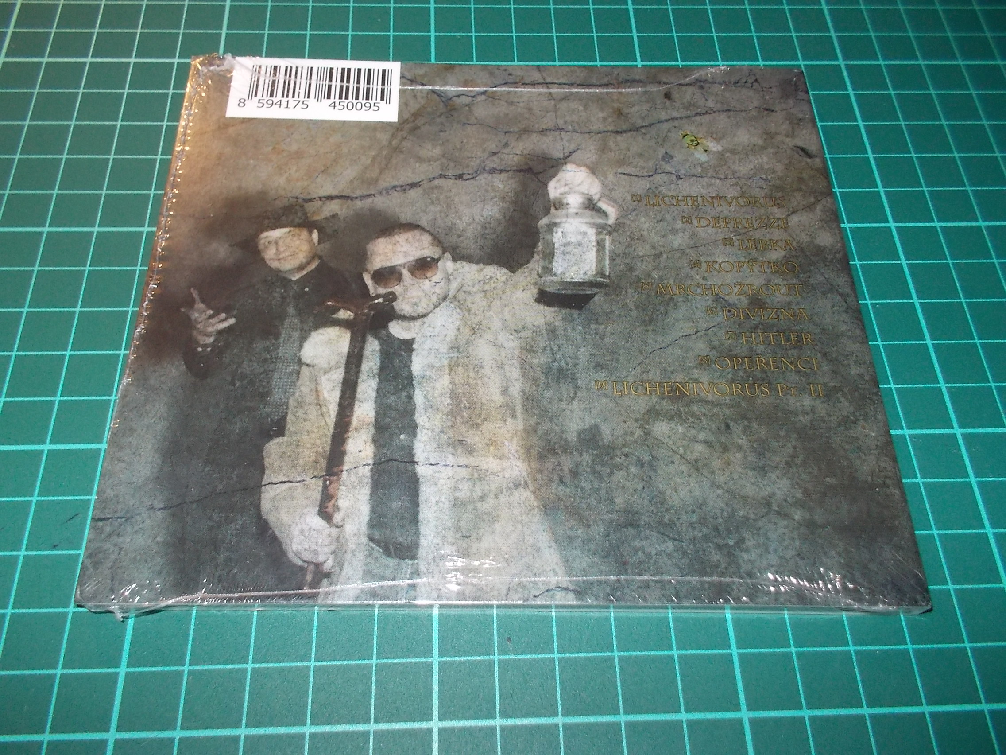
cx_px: 503
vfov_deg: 48.2
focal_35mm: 29
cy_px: 378
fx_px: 843
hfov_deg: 61.7
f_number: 3.3
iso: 200
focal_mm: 4.1
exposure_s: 1/30
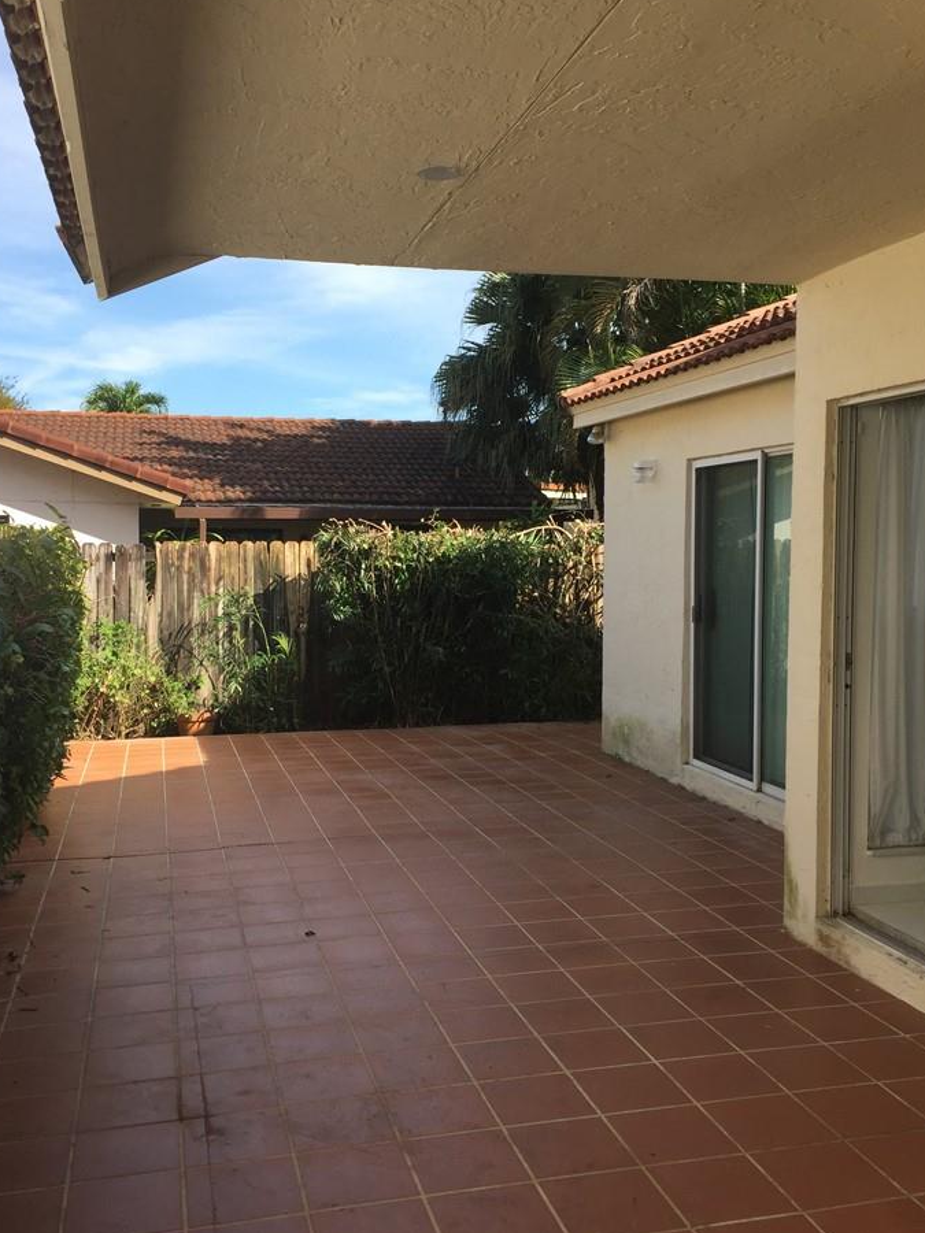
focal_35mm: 33
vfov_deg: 55.4
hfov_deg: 42.9
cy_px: 616
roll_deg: -1.2
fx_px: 1176
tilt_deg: -3.1
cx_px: 419
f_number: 2.2
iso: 32
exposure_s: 1/989
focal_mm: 4.15
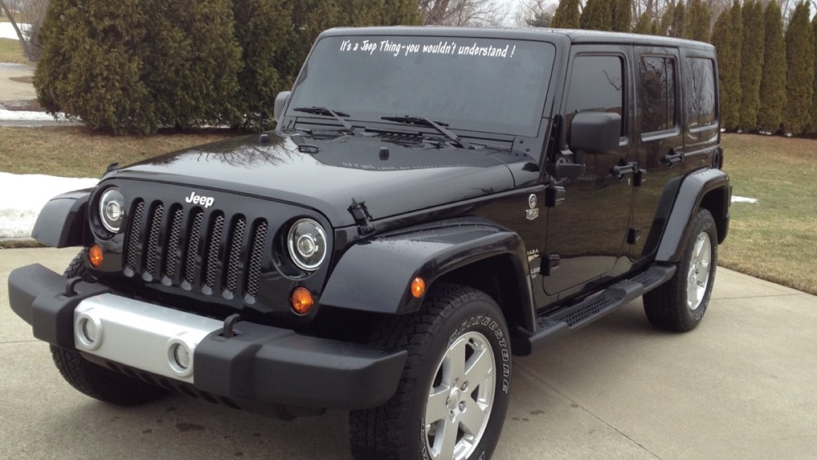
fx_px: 975
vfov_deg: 26.5
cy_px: 228
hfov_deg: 45.5
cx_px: 424
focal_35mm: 45
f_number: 2.4
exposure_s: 1/213
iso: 50
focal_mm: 4.28
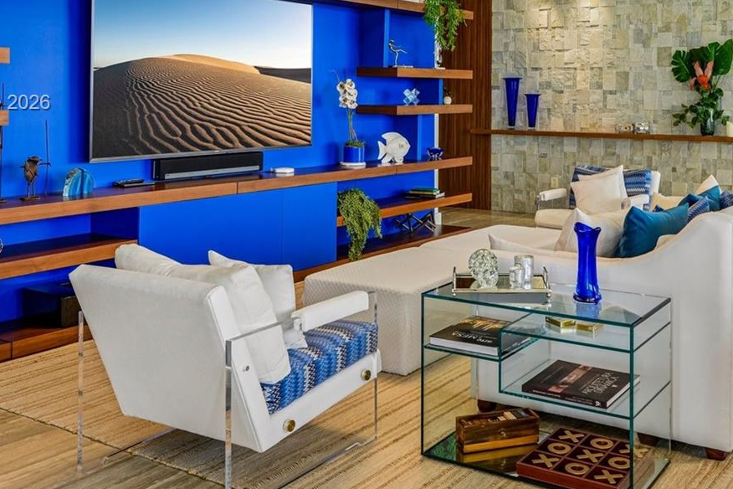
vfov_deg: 31.2
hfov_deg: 46.0
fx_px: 855
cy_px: 104
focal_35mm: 42
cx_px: 459
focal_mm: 23
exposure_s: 1/13
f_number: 9
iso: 200
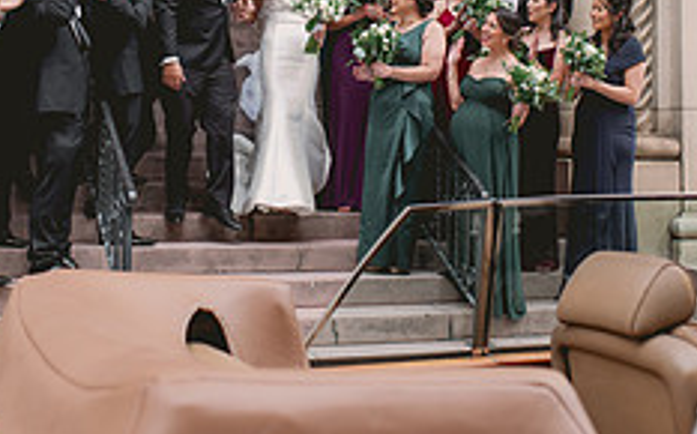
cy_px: 6
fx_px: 1309
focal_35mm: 69
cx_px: 284
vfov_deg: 18.4
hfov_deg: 29.7
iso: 400
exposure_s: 1/1250
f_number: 3.2
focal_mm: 35
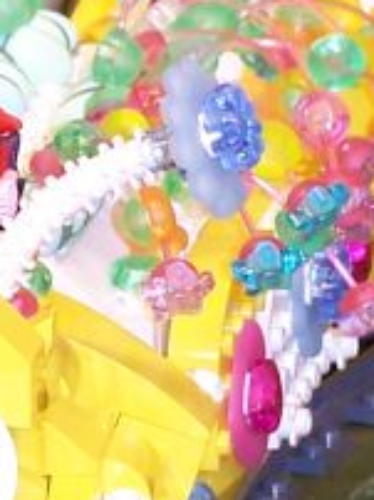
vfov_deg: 3.1
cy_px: 448
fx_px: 9369
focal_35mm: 649
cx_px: 354
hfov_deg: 2.3
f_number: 3.2
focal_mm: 21.2
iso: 80
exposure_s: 1/3
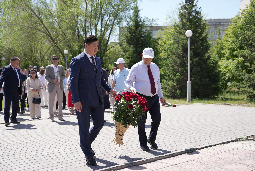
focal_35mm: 44
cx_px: 128
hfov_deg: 44.5
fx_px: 312
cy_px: 86
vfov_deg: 30.6
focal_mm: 44
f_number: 2.8
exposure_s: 1/1000
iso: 100
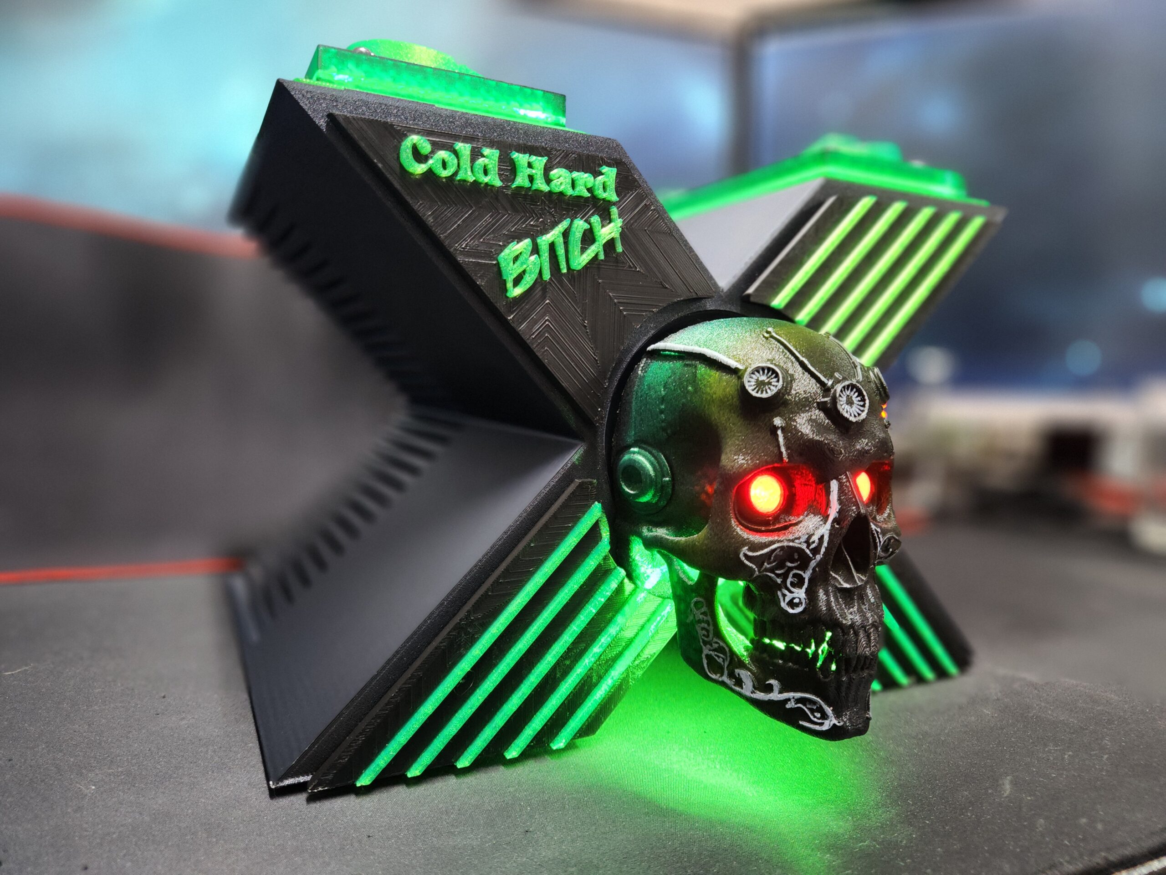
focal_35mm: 23
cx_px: 583
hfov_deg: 73.9
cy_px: 438
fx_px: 775
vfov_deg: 58.9
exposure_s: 1/40
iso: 500
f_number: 1.8
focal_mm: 5.4
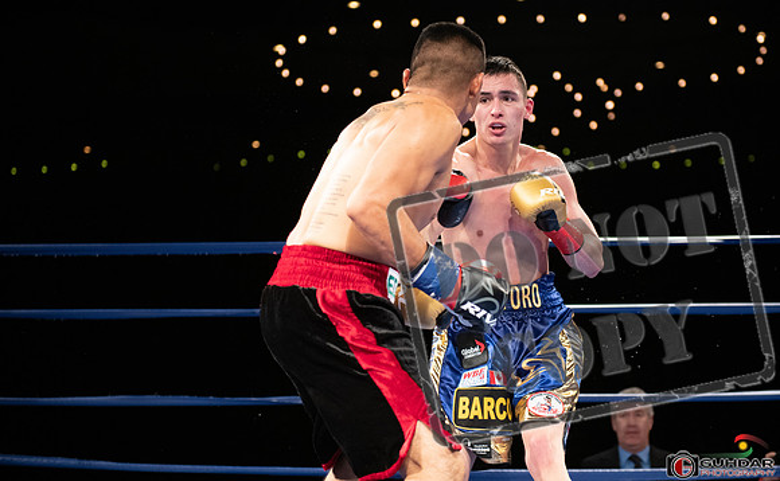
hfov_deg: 26.9
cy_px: 210
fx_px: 1629
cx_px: 406
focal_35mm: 77
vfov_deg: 16.8
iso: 2000
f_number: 2.8
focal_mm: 70
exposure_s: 1/1000
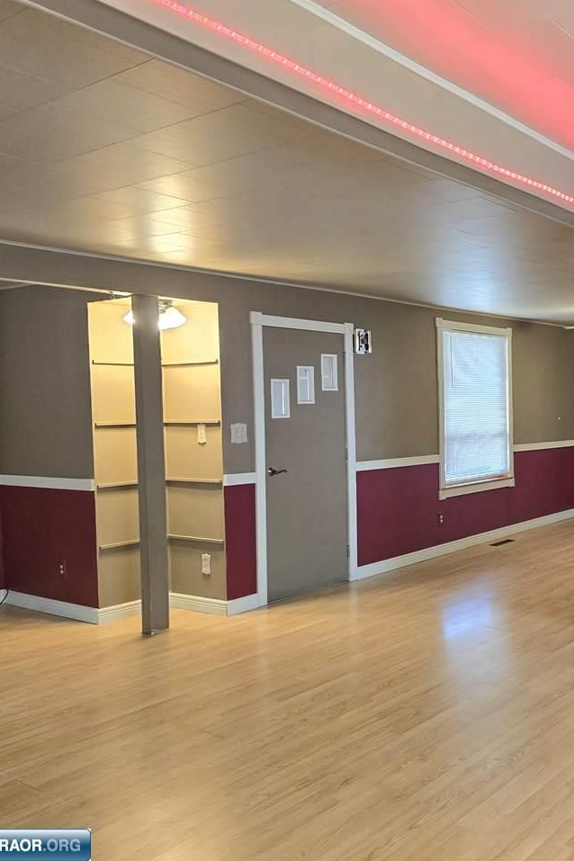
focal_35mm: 32
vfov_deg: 58.7
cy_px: 430
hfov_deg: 37.6
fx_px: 765
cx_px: 544
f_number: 1.7
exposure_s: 1/120
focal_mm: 6.3
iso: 800
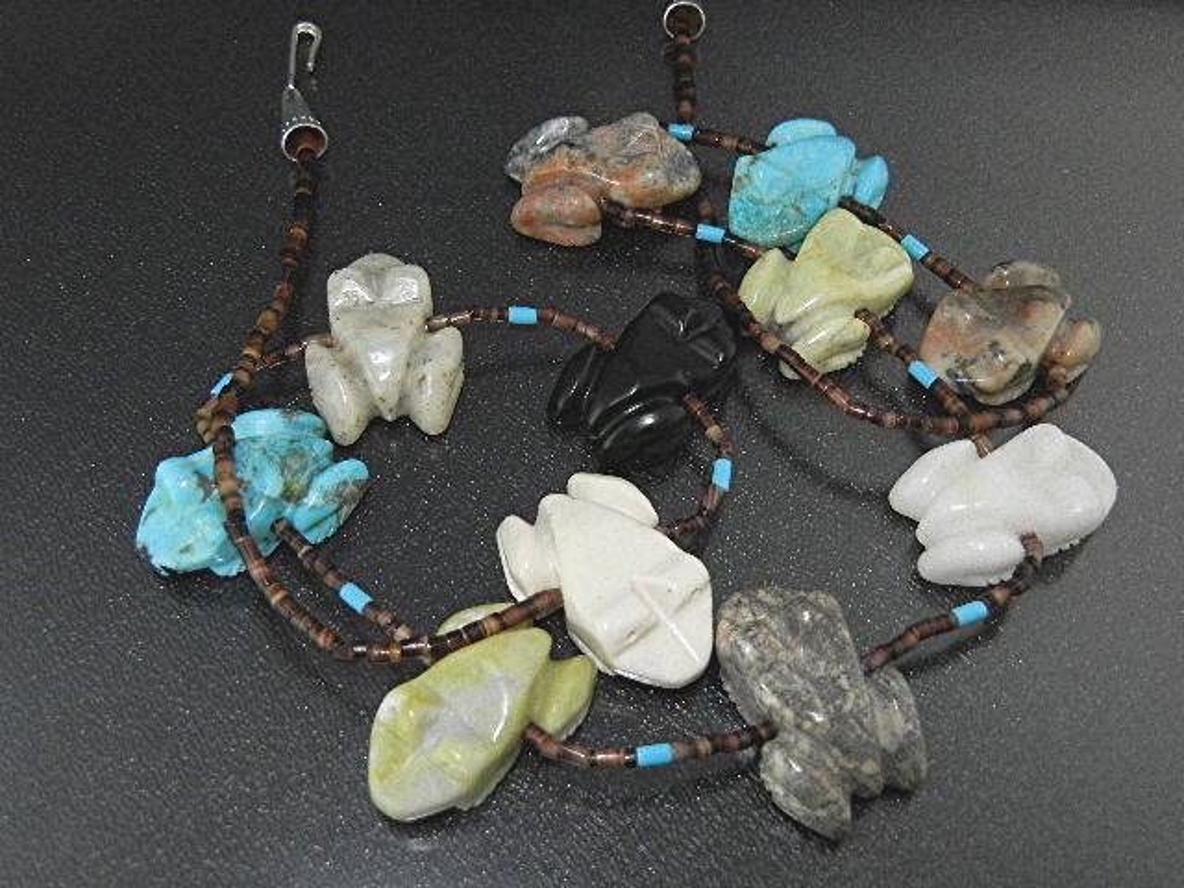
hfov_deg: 47.9
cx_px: 592
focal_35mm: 39
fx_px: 1334
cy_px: 444
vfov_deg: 36.8
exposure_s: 1/30
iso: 800
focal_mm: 7.1
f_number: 7.4
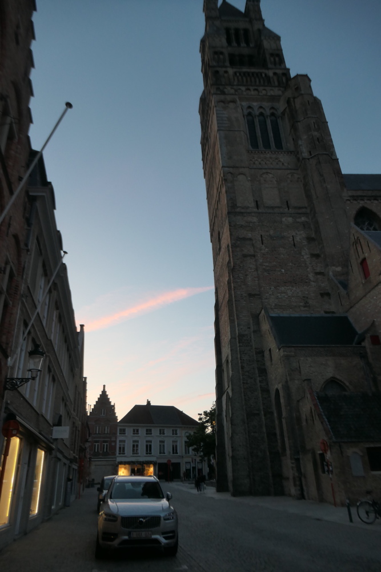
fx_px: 381
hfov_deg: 53.1
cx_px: 190
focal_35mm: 24
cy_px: 286
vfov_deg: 73.7
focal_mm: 8.8
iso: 250
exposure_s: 1/60
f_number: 3.3
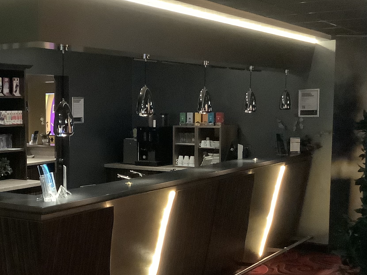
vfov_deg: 24.0
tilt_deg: -5.7
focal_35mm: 61
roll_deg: -0.3
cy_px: 168
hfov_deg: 31.0
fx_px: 647
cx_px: 85
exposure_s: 1/15
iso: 800
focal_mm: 3.3
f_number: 2.4
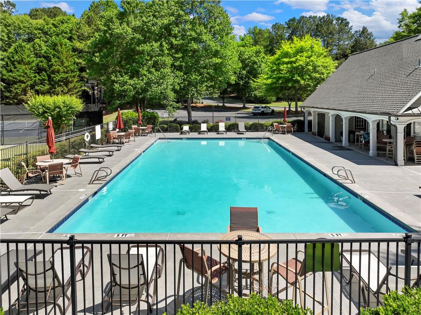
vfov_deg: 56.8
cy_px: 158
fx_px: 292
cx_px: 210
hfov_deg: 71.6
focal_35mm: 24
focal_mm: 12.29
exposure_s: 1/2000
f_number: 4
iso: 200
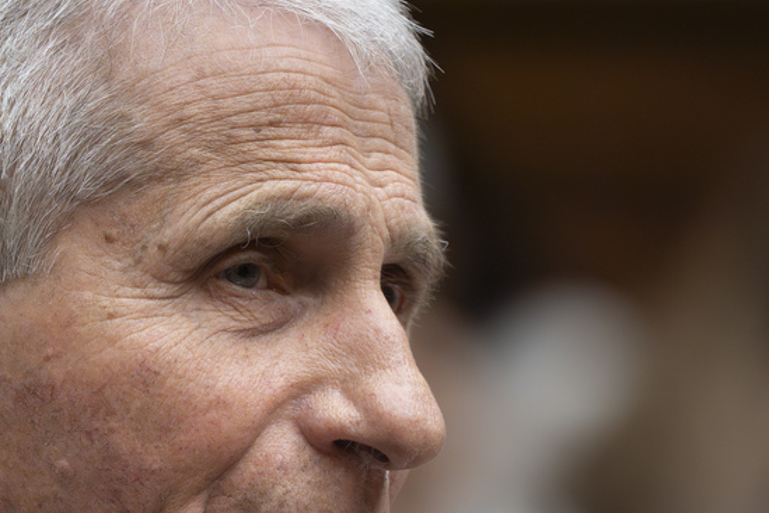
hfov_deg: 2.8
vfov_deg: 1.8
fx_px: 15934
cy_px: 438
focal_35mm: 746
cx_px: 293
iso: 6400
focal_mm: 400
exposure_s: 1/500
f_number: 5.6
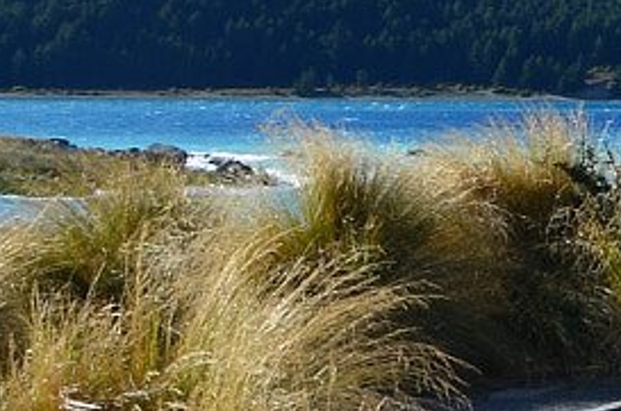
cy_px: -40
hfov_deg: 10.2
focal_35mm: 158
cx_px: 1745
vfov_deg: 8.6
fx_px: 2721
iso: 125
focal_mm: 18
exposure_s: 1/125
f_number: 11
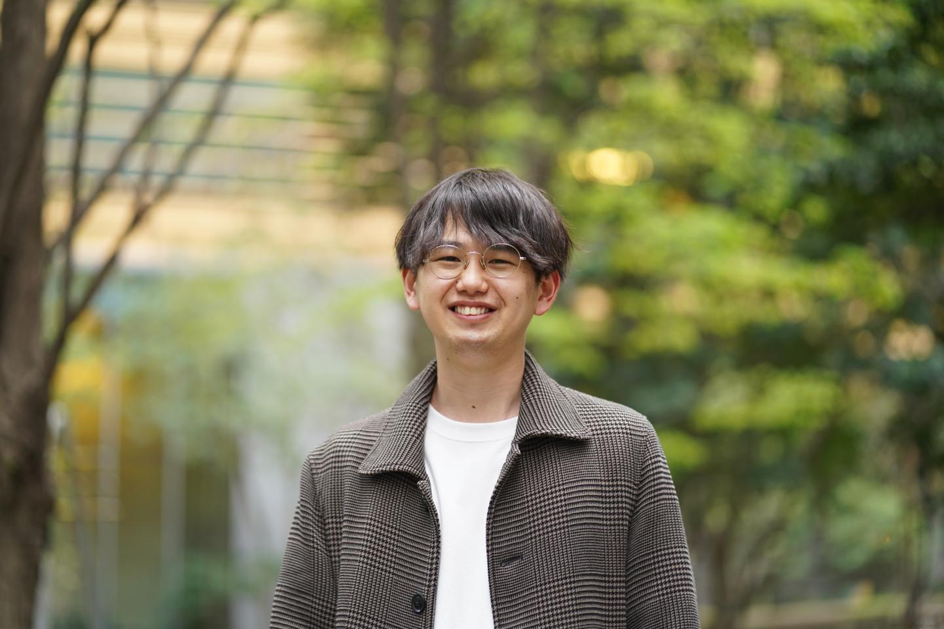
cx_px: 472
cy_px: 314
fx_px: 2229
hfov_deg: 23.9
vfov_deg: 16.1
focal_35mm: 85
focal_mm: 85
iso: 400
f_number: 1.8
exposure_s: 1/80
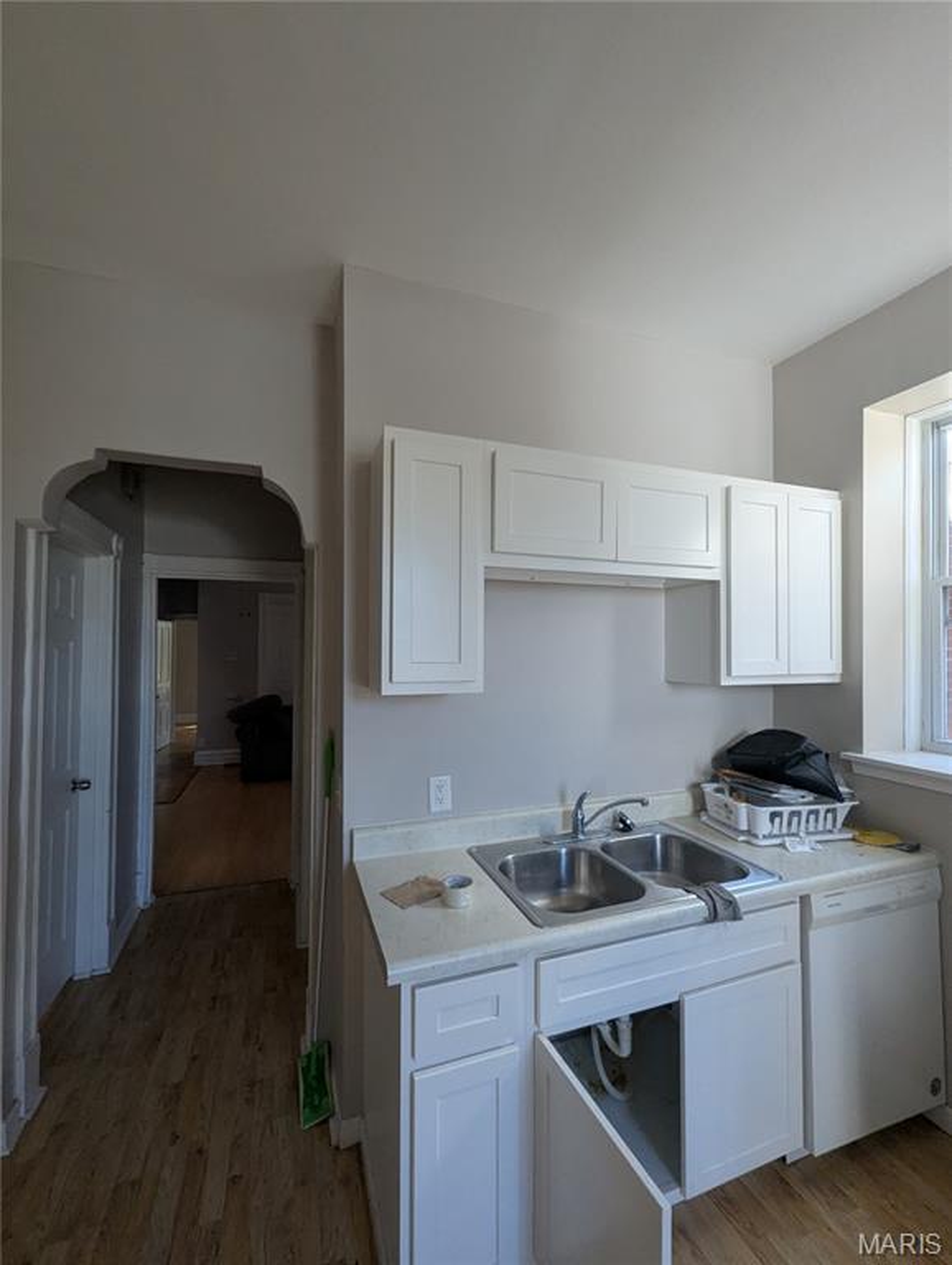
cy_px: 632
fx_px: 476
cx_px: 476
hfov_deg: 90.0
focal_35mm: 13
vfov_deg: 106.1
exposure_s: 1/215
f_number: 2.2
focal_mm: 1.95
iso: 238
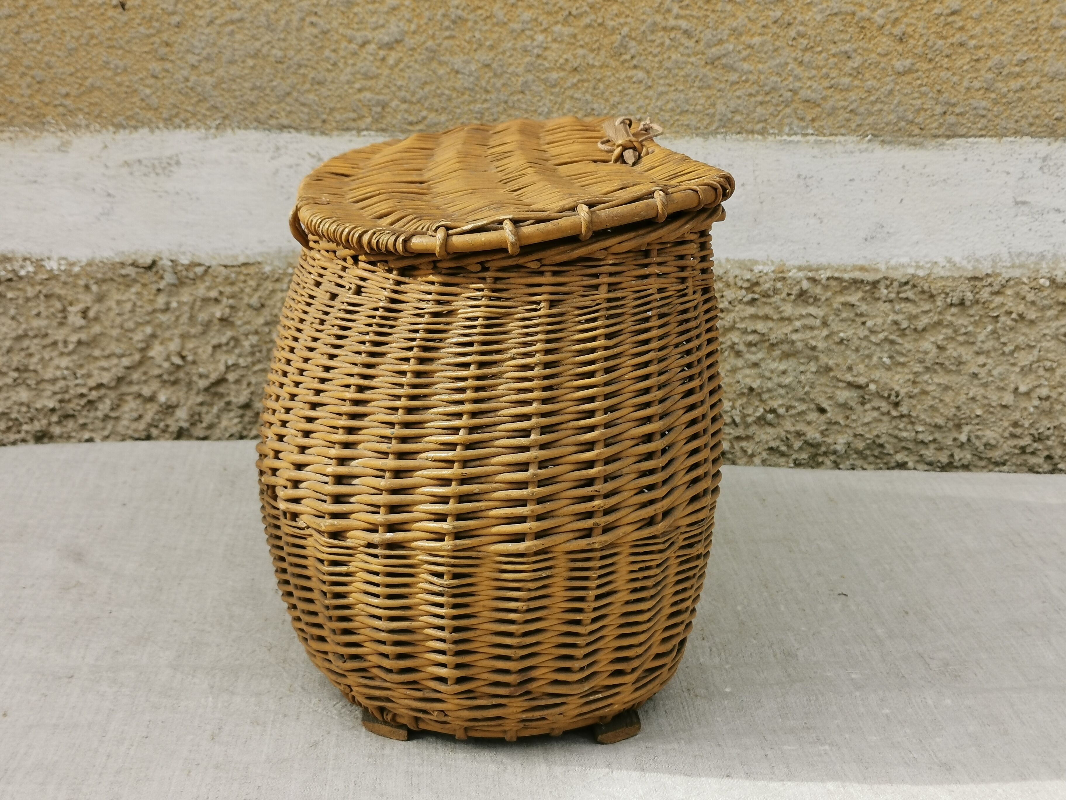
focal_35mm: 50
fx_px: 1540
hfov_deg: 38.2
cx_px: 533
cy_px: 400
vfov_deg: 29.1
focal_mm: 5.58
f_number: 1.8
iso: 50
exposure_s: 1/1848
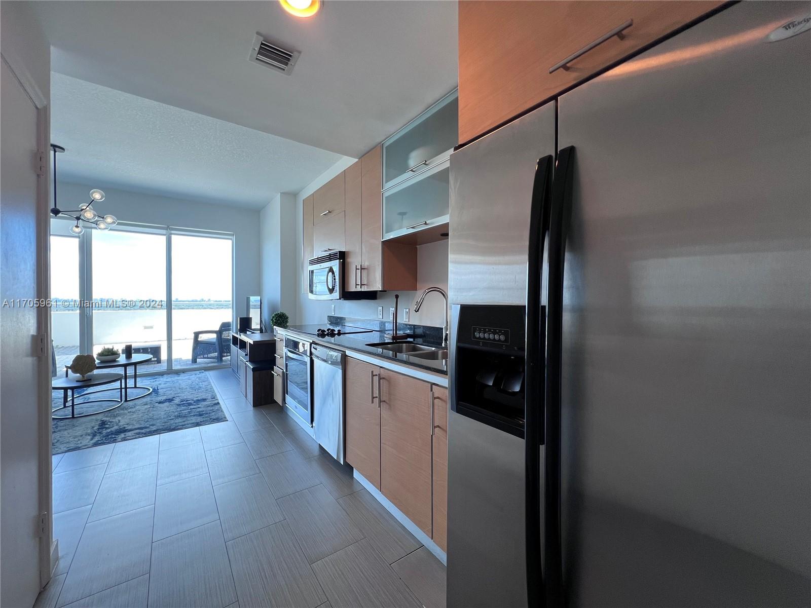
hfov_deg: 106.2
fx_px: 305
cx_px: 406
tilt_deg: -0.6
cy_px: 304
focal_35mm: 13
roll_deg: +0.0
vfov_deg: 89.9
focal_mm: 1.57
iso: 64
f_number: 1.8
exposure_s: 1/120
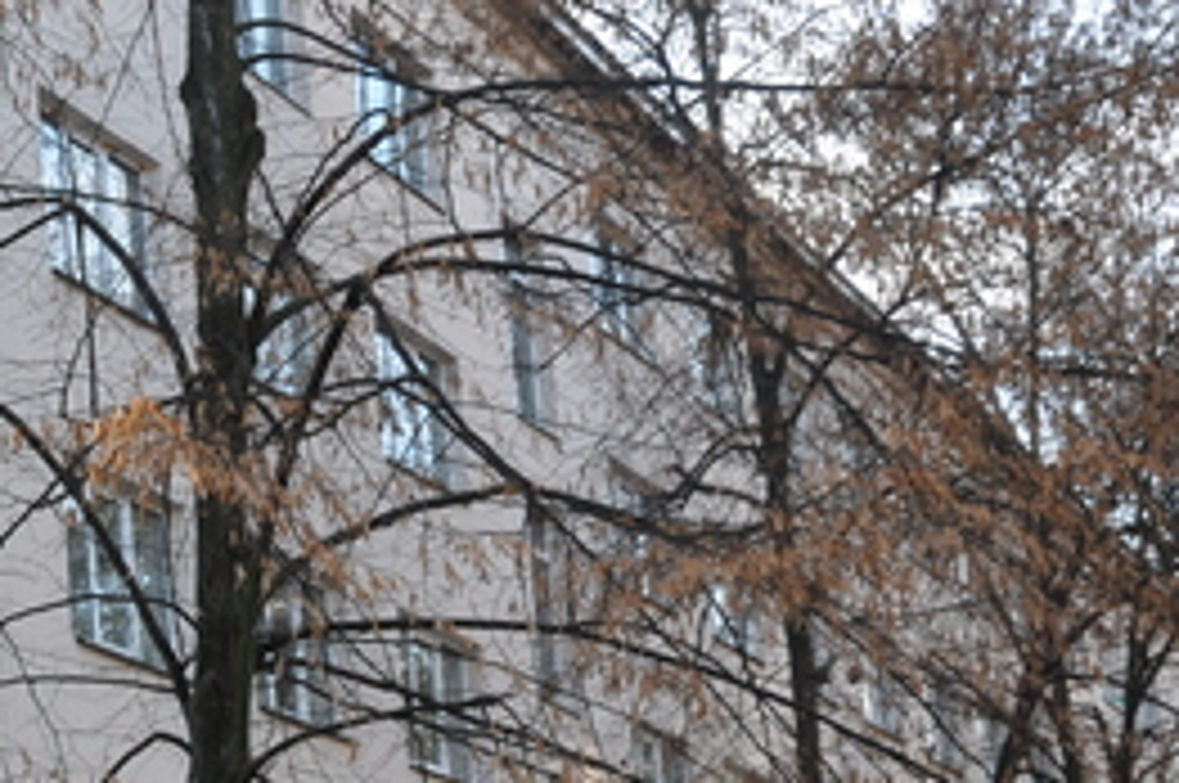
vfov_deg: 12.8
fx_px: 3402
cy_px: 983
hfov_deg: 18.9
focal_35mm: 104
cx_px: -112
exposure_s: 1/125
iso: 200
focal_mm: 26
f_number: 5.6
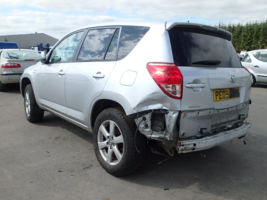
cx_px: 134
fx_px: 239
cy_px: 100
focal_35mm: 31
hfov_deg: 58.4
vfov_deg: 45.4
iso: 125
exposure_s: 1/640
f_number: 4.7
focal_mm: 5.6
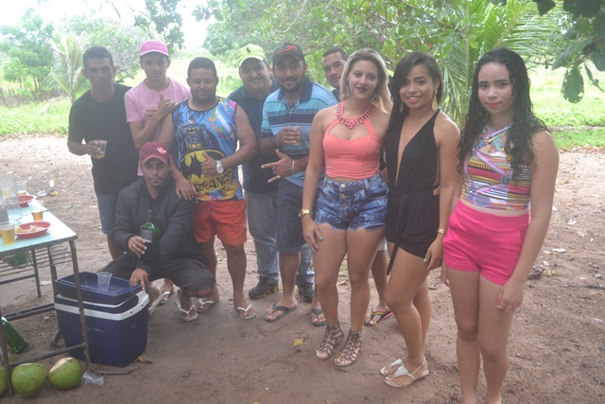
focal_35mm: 30
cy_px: 202
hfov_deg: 61.9
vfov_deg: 43.6
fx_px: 504
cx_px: 302
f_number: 3.8
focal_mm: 20
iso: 400
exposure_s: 1/50
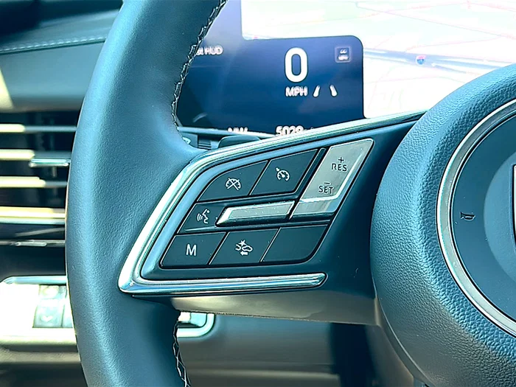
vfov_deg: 32.2
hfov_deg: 42.1
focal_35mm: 45
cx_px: 258
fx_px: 671
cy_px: 194
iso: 64
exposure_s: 1/150
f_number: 1.78
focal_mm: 6.86
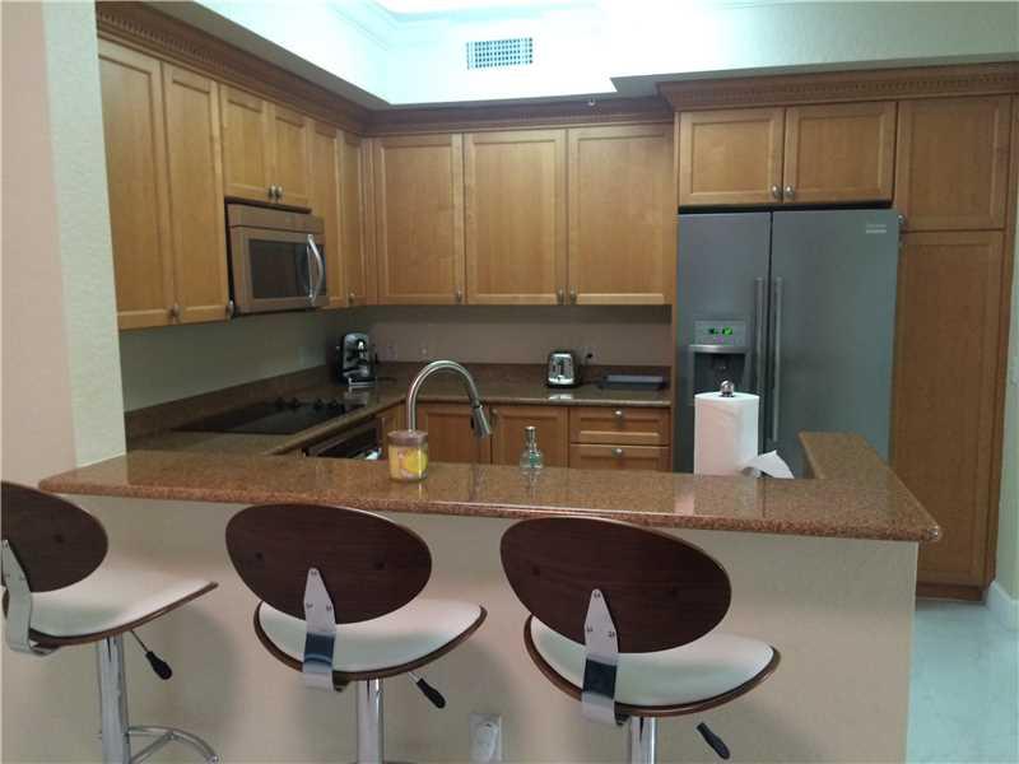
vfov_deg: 48.2
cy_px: 382
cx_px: 510
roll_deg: +2.0
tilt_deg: -7.4
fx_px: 854
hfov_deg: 61.7
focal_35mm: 29
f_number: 2.2
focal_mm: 4.15
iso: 250
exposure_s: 1/30
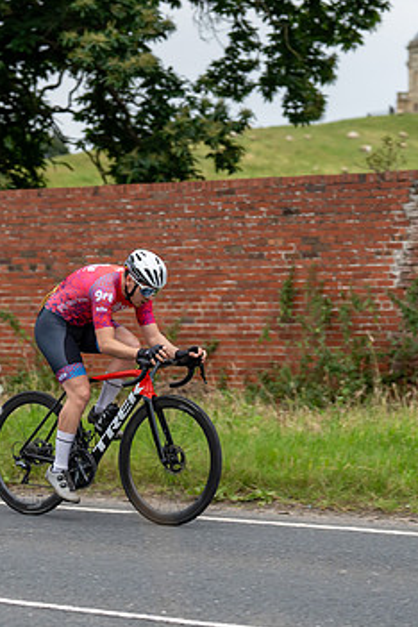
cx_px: 113
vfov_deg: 15.9
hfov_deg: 10.6
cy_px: 301
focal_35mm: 129
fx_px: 2247
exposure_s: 1/640
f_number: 3.2
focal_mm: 78
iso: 1000
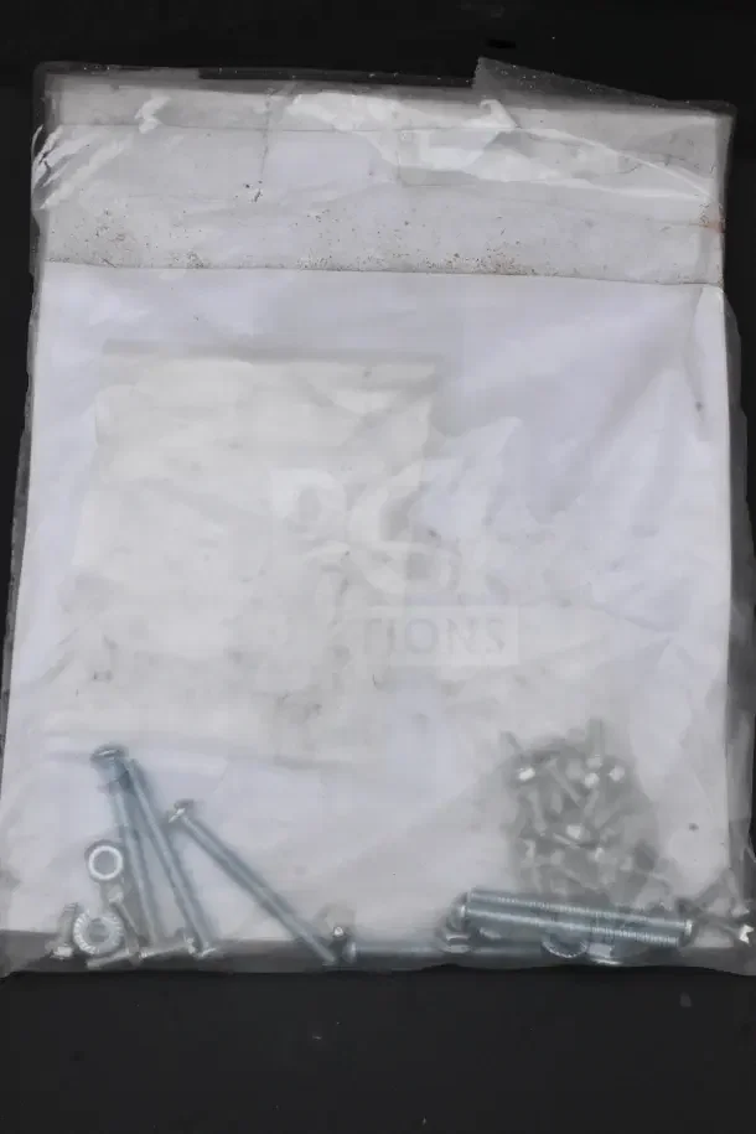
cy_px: 567
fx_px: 2126
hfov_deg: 20.2
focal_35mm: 68
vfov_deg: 29.9
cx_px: 378
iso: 6400
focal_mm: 45
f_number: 22
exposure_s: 1/2000
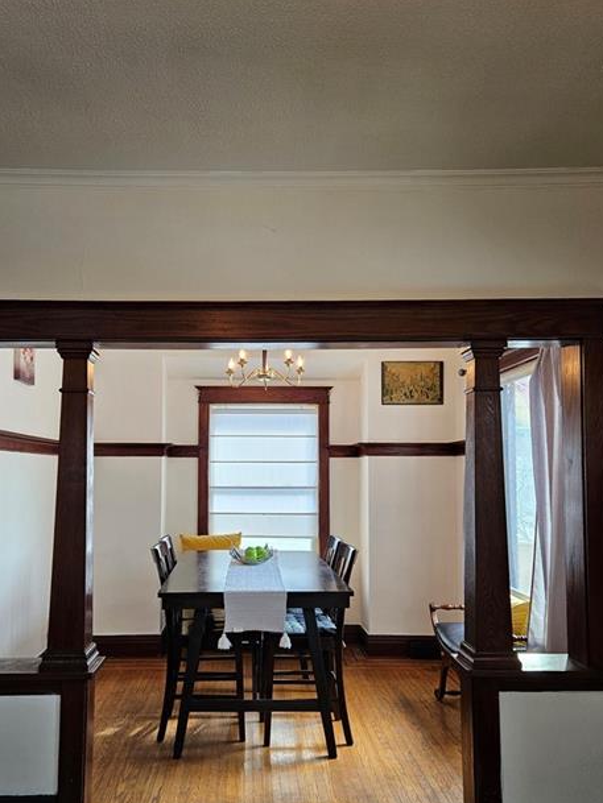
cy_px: 438
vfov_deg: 61.5
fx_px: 673
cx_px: 252
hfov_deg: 48.1
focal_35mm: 29
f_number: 1.8
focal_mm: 5.4
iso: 125
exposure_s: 1/120
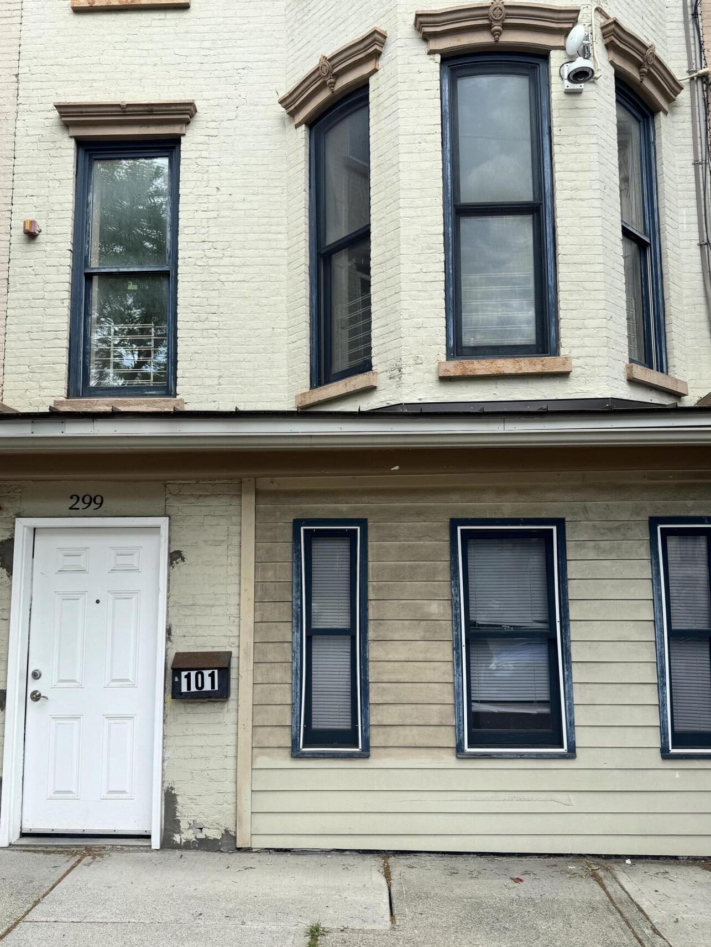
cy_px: 487
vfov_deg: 63.4
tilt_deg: +7.0
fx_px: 767
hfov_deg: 49.8
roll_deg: +1.4
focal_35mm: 28
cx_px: 349
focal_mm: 6.76
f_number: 1.78
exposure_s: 1/1818
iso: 80
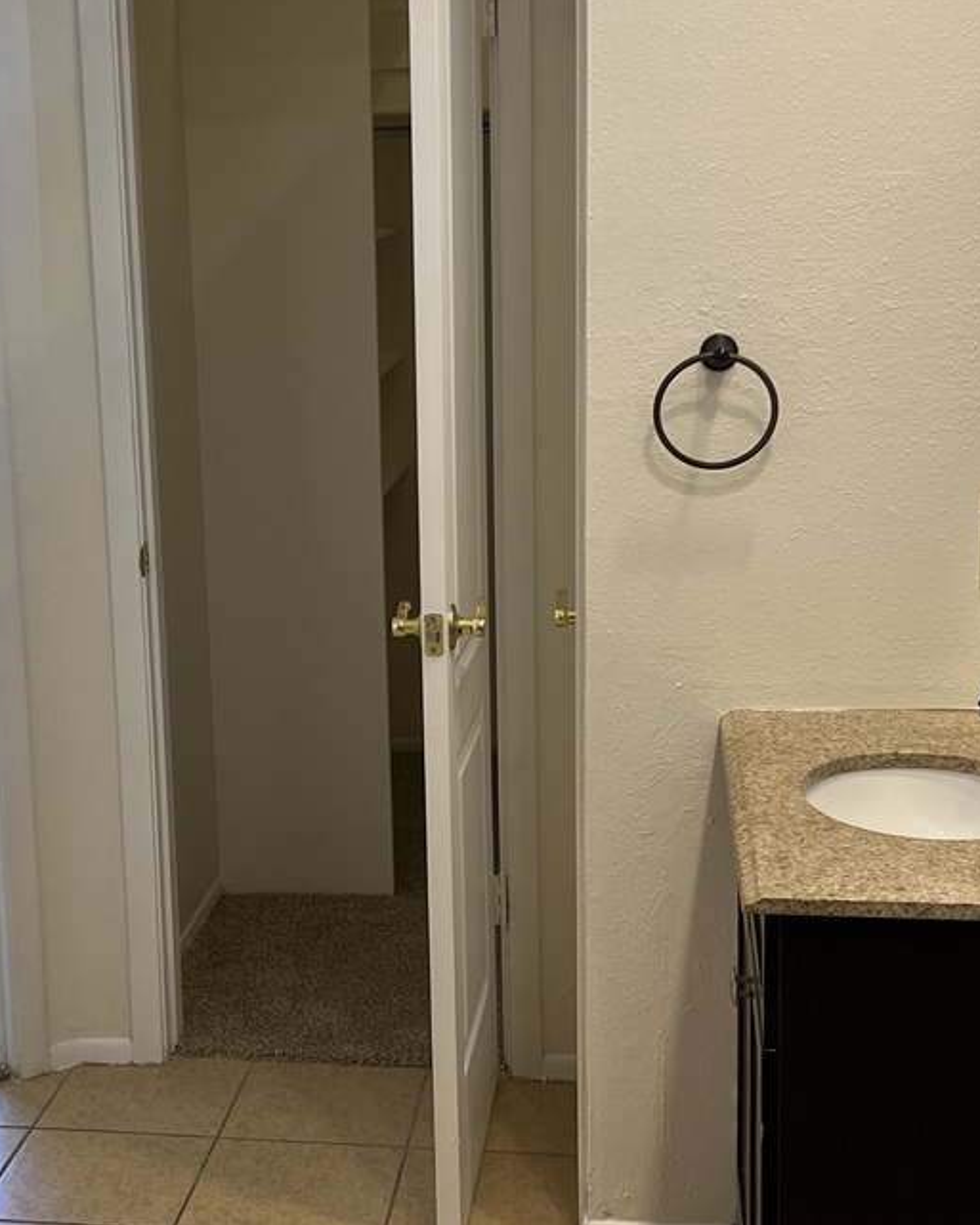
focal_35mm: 57
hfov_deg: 26.6
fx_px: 2066
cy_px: 625
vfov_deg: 33.0
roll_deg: +2.4
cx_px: 348
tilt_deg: -11.9
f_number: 1.5
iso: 80
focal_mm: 5.7
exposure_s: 1/120
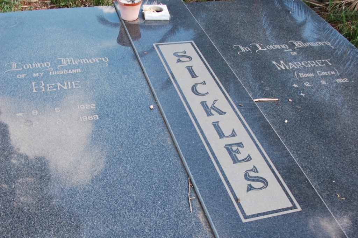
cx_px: 179
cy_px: 119
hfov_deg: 46.4
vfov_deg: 31.8
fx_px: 417
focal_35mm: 42
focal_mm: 28
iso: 200
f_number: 6.3
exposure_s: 1/125
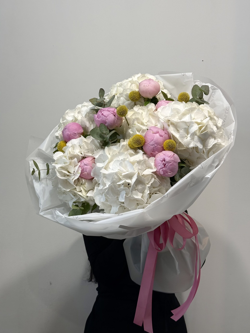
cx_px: 125
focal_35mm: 48
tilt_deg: -1.8
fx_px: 462
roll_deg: -3.1
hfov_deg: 30.3
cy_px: 166
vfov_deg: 39.7
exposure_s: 1/121
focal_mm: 6.76
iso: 50
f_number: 1.78
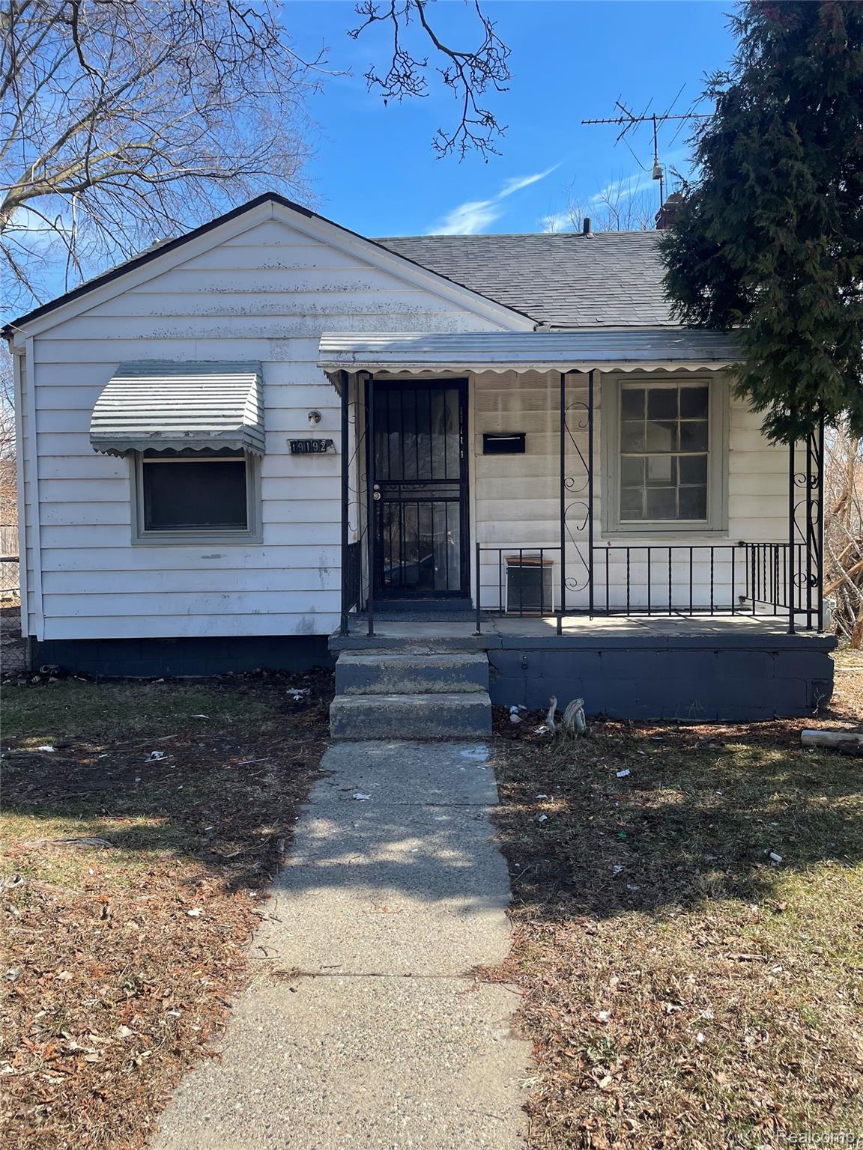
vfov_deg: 67.3
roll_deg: +0.8
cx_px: 432
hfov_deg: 53.1
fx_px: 864
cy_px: 575
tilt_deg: -2.7
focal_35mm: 26
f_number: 1.6
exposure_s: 1/1350
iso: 32
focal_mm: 4.2
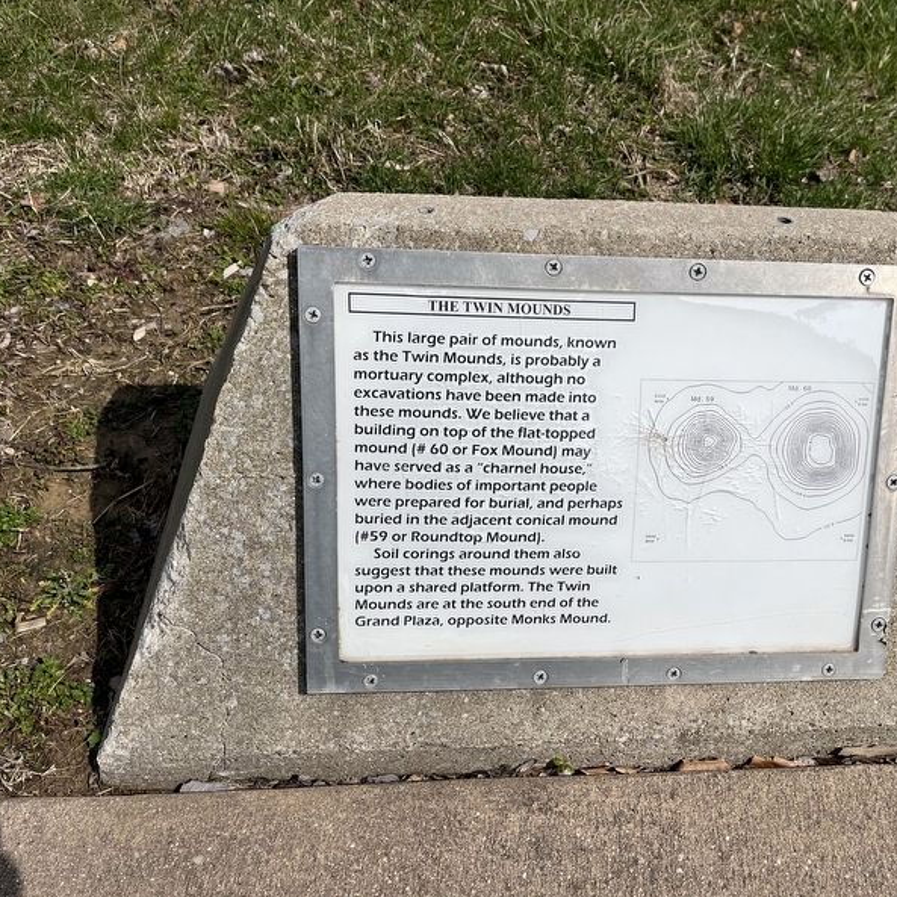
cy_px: 452
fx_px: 909
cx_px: 543
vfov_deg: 52.5
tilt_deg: -47.2
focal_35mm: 31
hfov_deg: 52.1
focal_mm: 5.1
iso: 50
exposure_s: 1/10870
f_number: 1.6
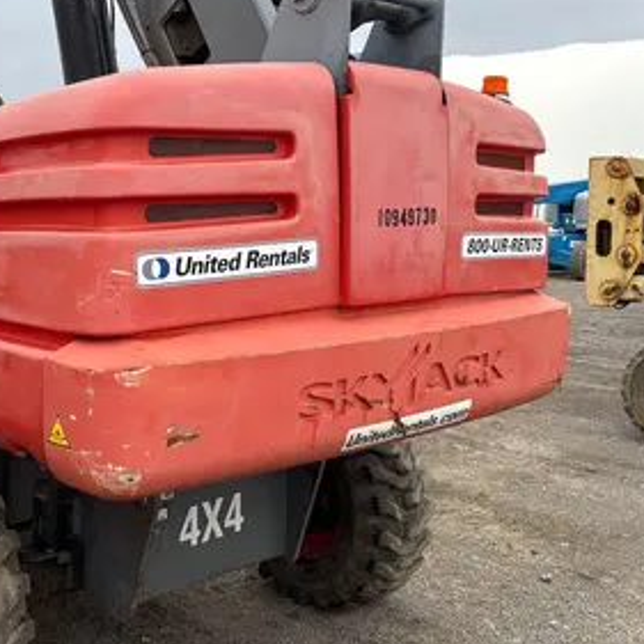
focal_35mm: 45
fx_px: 947
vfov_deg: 37.5
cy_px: 274
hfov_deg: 37.0
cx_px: 193
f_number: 1.6
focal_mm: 5.96
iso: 50
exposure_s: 1/1027
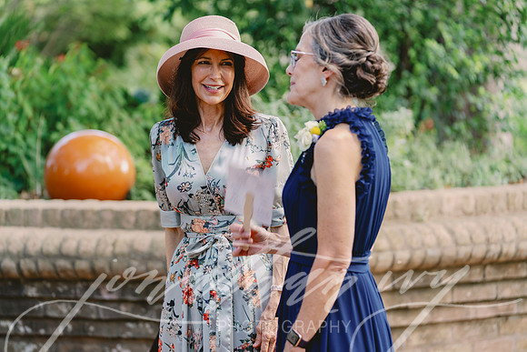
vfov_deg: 10.6
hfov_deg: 15.8
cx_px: 264
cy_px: 176
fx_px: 1903
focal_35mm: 130
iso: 400
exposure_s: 1/100
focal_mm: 130
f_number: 3.2
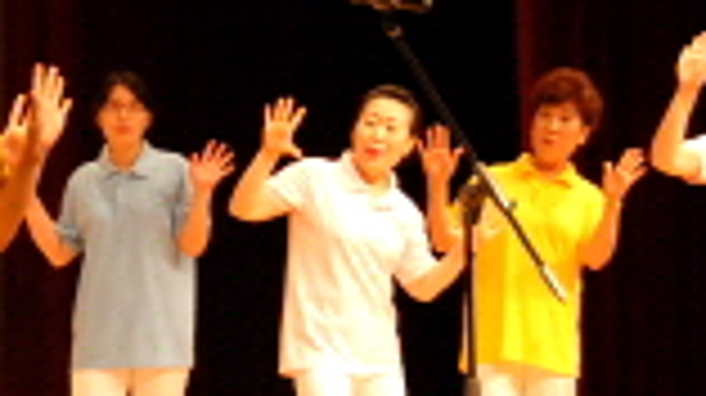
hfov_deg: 7.7
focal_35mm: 280
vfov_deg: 4.3
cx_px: 126
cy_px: 306
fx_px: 5237
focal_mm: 56
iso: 800
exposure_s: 1/100
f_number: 5
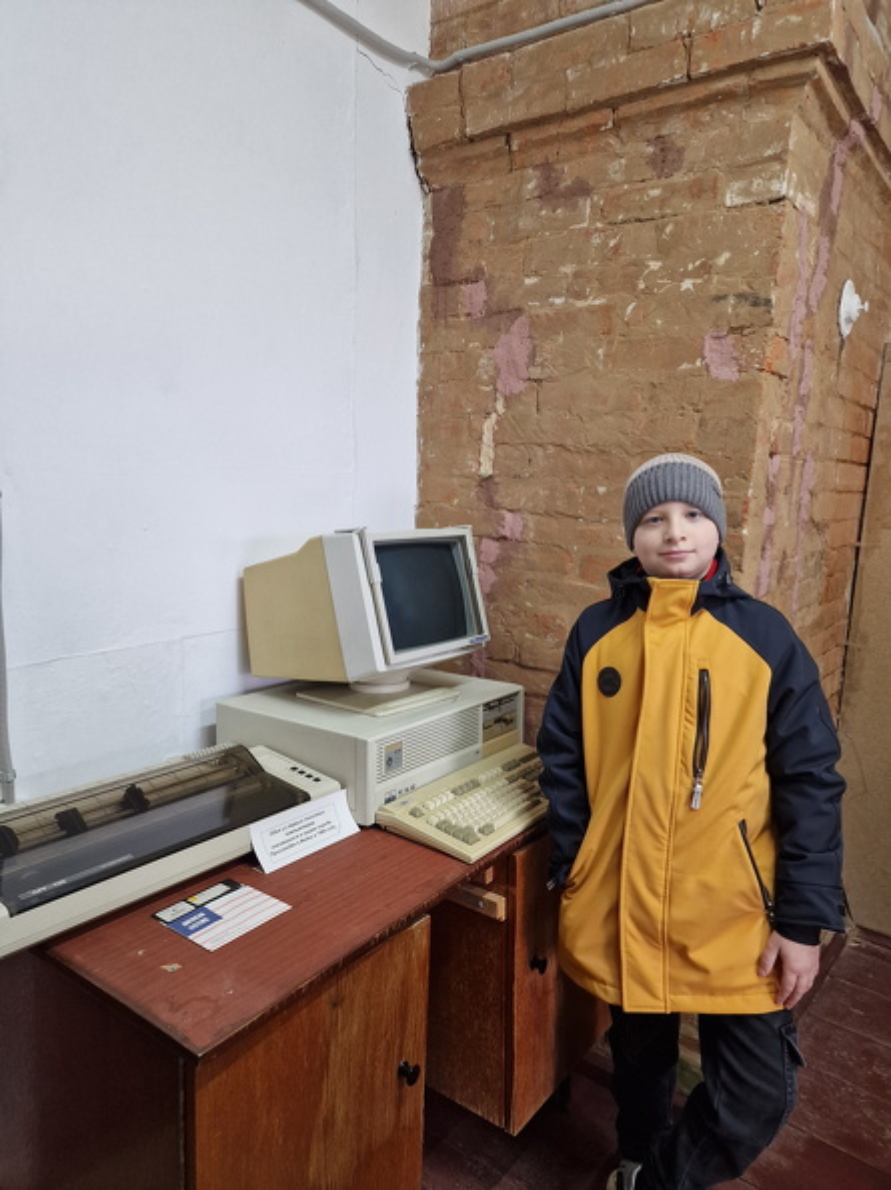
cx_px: 446
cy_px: 595
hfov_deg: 58.8
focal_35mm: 23
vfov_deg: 73.9
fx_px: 790
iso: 200
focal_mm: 6.4
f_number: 1.8
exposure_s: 1/100
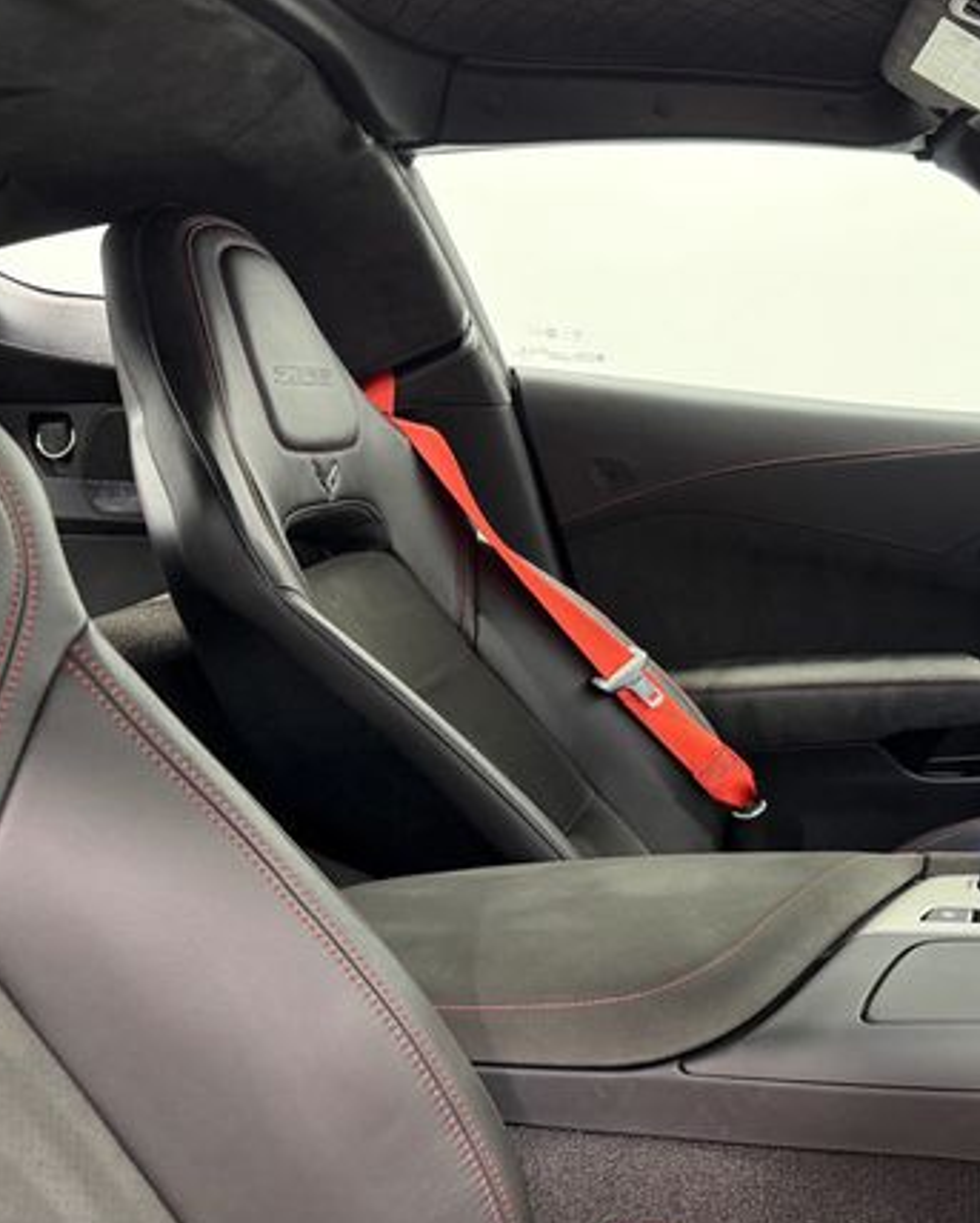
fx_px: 1268
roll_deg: +1.6
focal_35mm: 35
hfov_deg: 39.4
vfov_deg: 51.5
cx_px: 869
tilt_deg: -12.1
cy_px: 617
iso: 320
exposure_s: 1/60
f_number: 1.78
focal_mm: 6.76
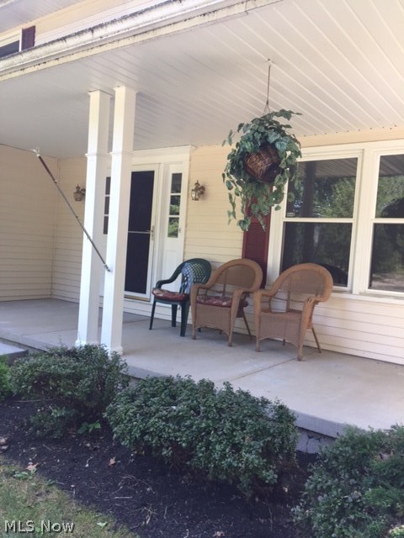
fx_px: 451
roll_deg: -3.8
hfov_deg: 48.2
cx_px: 202
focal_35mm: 29
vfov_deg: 61.7
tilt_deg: -2.6
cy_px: 269
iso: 50
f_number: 2.2
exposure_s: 1/120
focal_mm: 4.15
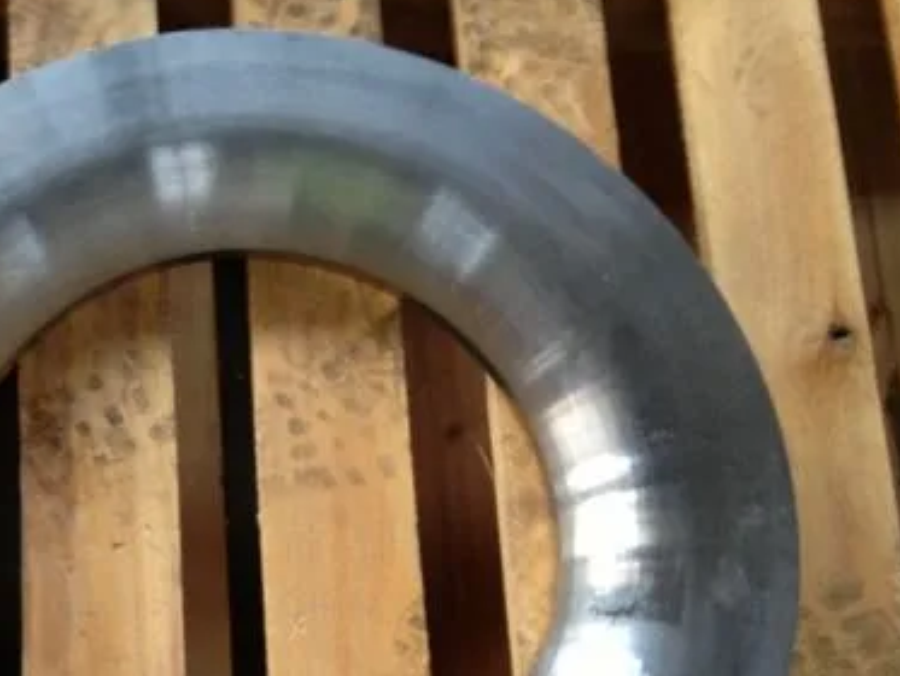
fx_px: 1560
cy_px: 524
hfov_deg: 31.5
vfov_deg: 24.1
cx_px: 210
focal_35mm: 60
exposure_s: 1/20
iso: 100
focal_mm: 4.28
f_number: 2.4
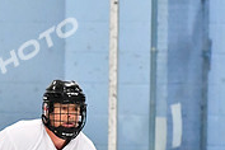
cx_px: 79
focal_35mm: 886
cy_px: 235
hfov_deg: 2.3
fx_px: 5537
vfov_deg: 1.6
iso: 6400
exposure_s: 1/1250
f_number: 3.2
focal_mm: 180
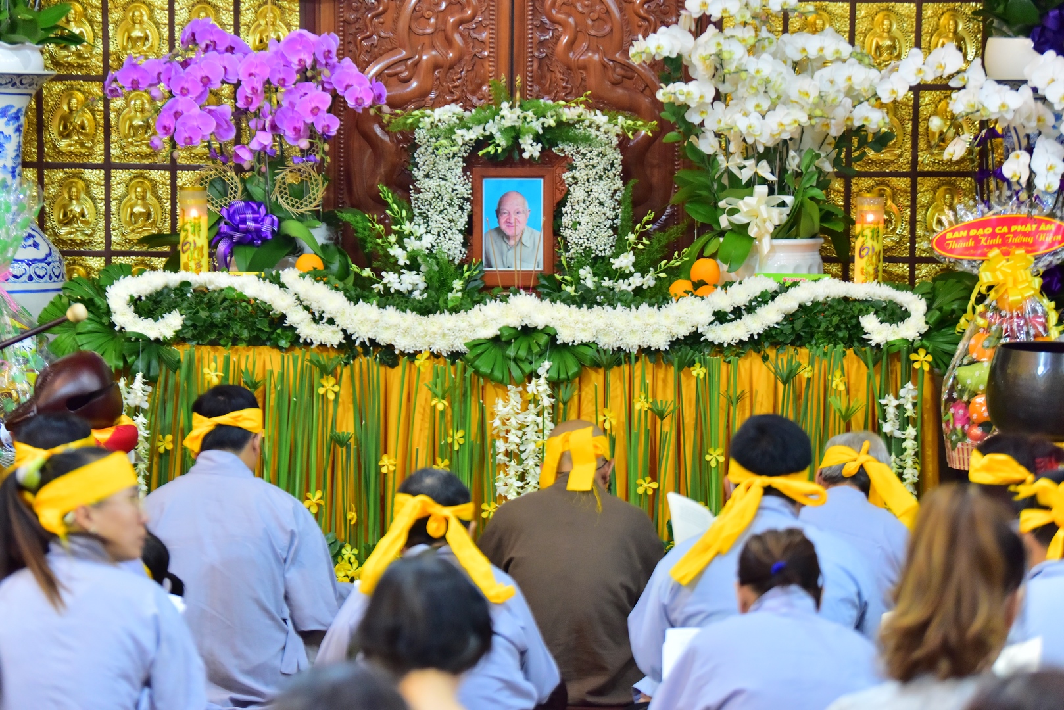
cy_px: 355
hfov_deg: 18.6
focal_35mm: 110
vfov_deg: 12.5
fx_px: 3252
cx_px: 532
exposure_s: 1/100
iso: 2000
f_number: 2.8
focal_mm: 110
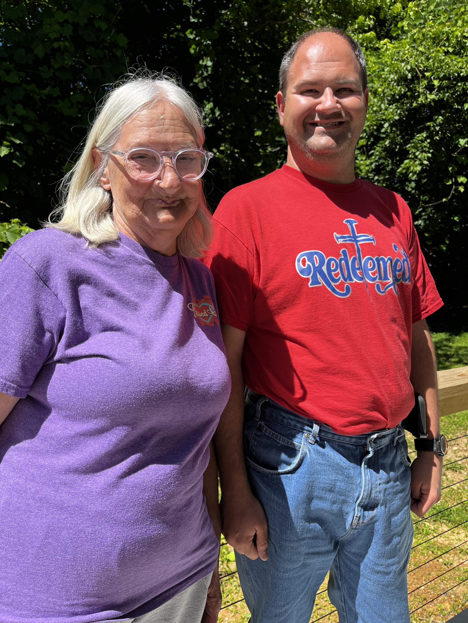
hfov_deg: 53.1
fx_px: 469
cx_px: 234
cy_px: 312
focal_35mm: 26
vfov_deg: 67.3
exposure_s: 1/1623
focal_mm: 5.1
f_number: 1.6
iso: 50
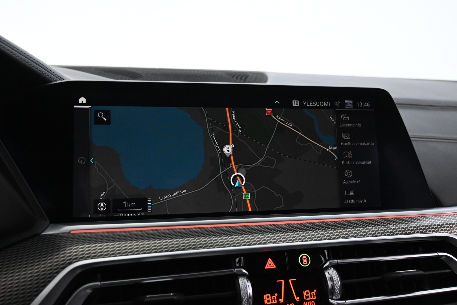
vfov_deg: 40.8
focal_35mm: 32
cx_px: 228
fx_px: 409
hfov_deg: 58.3
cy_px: 152
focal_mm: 21.5
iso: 2800
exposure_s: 1/30
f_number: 4
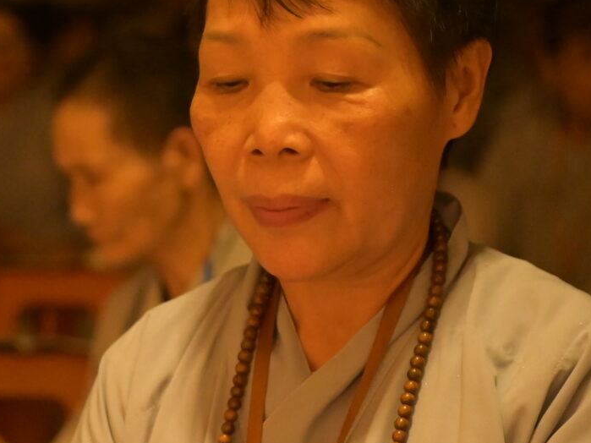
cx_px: -51
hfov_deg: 10.7
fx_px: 3124
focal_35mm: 183
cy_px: 418
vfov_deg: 8.1
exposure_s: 1/80
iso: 5000
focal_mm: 52
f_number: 2.8
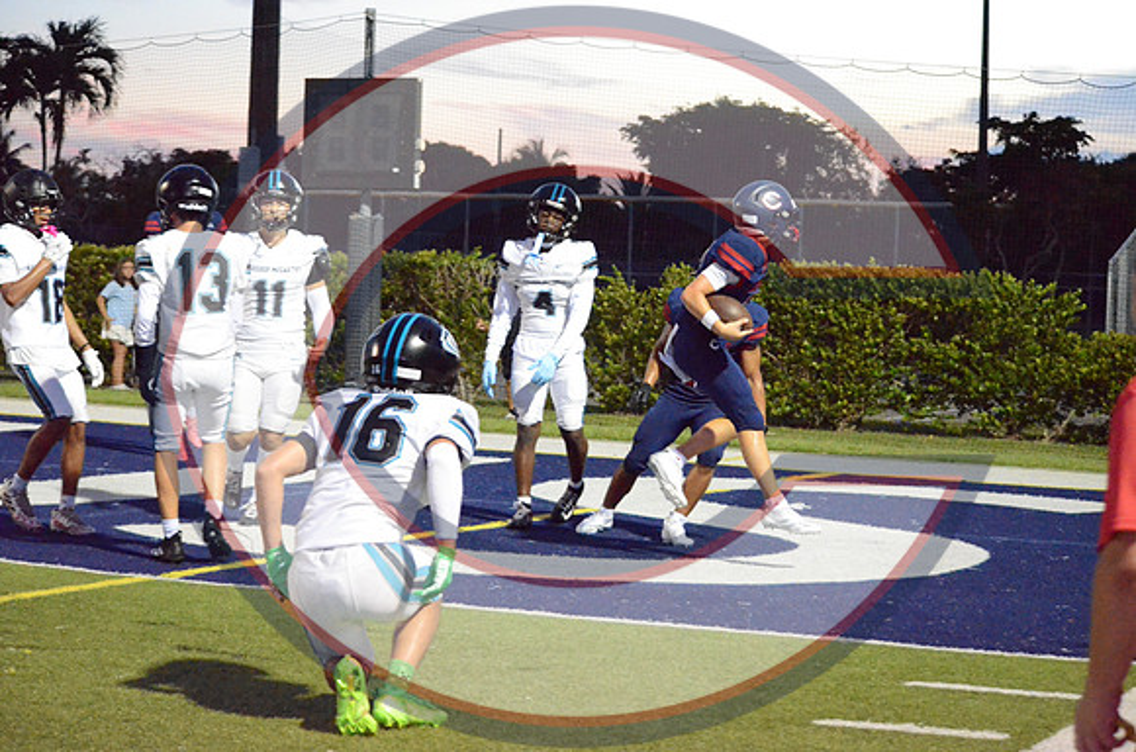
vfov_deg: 16.5
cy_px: 376
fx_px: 2598
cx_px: 568
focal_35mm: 82
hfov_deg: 24.7
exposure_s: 1/400
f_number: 4.5
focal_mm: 55
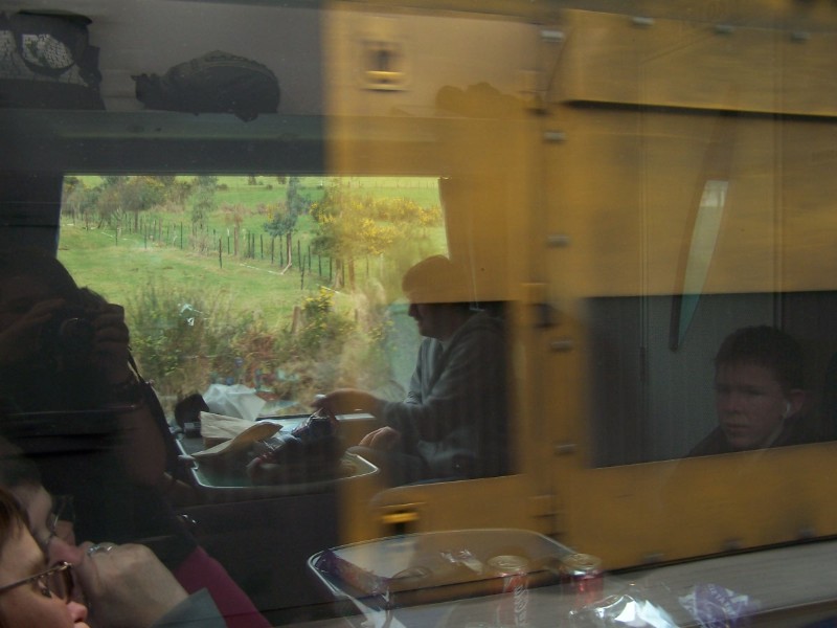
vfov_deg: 37.7
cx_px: 418
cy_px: 314
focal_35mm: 38
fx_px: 919
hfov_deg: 49.0
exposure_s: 1/60
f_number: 2.8
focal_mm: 6.3
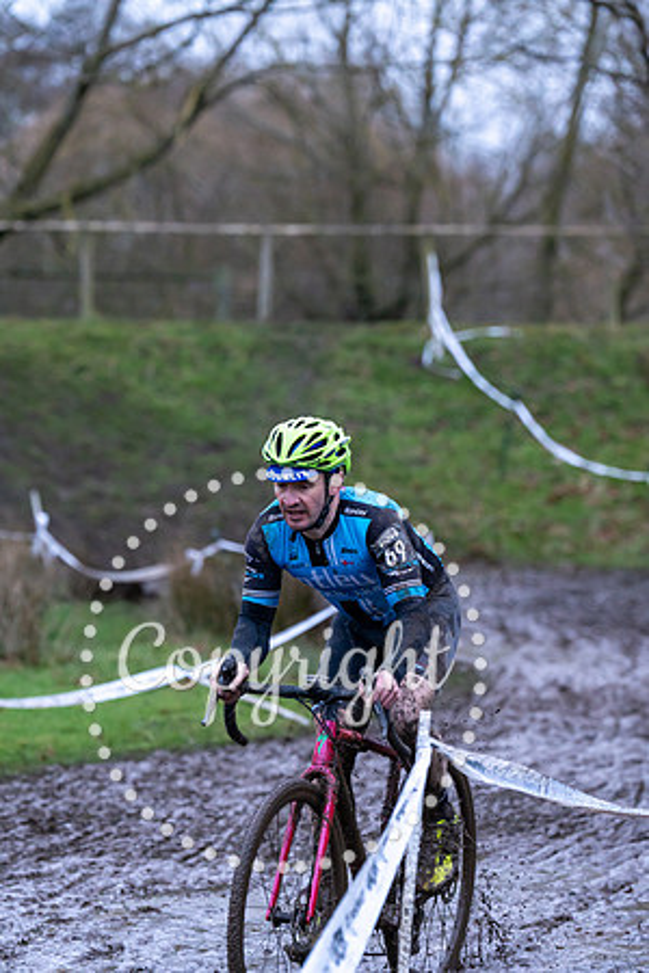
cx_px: 324
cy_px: 486
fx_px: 4110
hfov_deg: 9.0
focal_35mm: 152
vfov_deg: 13.5
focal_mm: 152
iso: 6400
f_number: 4
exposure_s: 1/500
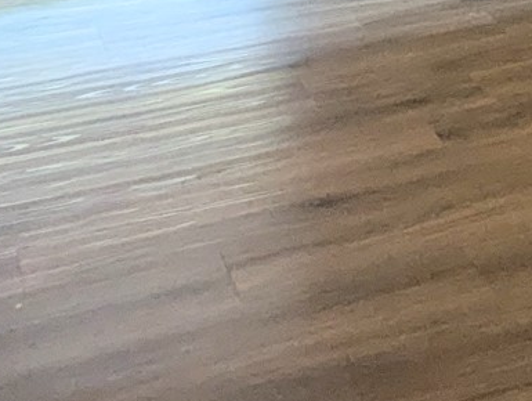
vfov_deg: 15.2
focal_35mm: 85
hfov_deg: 21.5
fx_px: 1308
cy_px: -307
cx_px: 620
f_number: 2.2
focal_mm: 2.35
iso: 82
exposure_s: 1/40
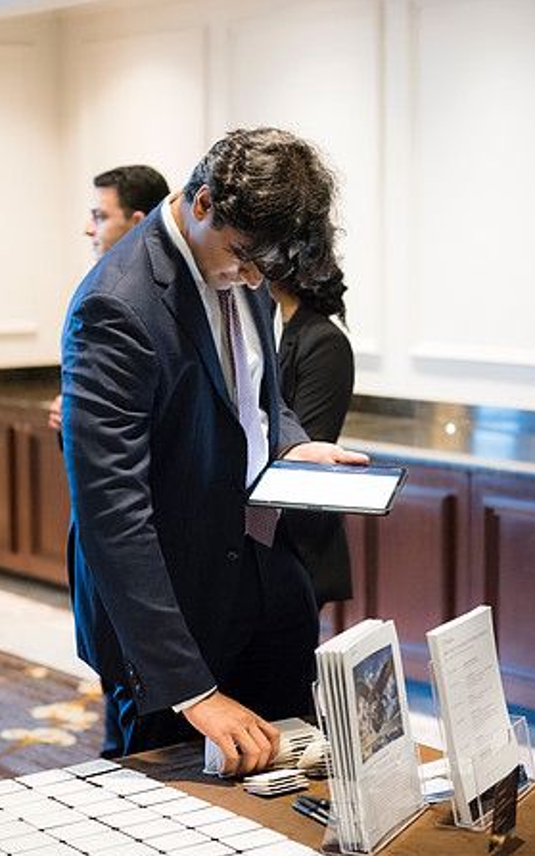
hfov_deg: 18.1
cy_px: 430
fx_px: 1679
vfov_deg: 28.6
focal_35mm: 72
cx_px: 251
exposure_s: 1/125
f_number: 2.8
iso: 6400
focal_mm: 70
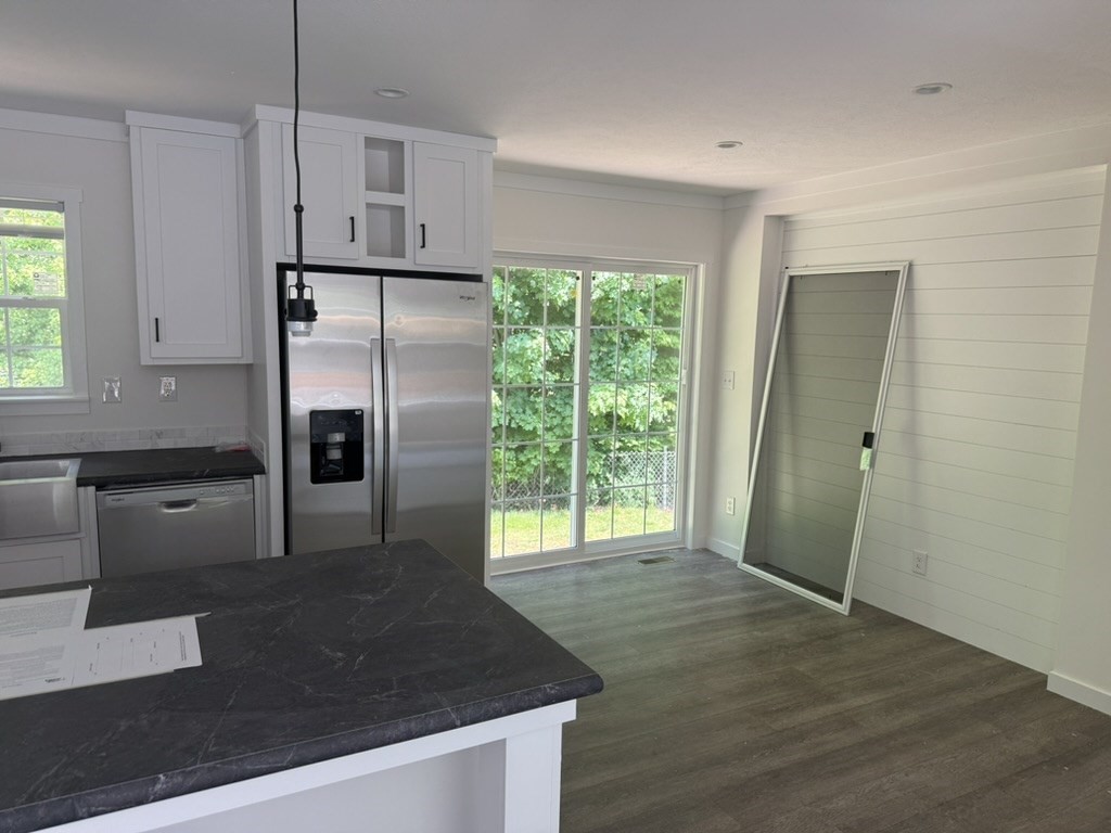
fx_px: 770
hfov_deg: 71.6
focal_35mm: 24
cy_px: 416
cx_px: 556
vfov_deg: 56.8
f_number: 1.78
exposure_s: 1/157
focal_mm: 6.76
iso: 125
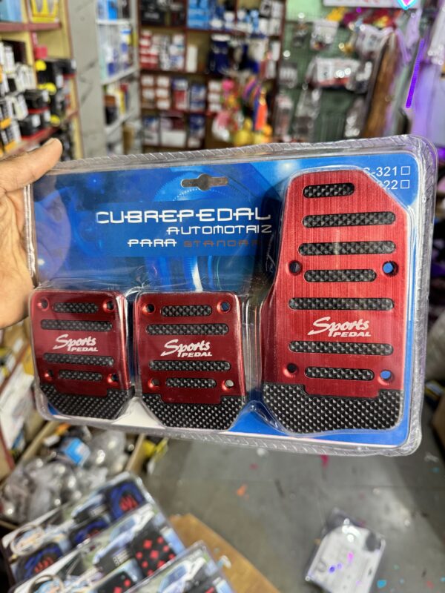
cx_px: 222
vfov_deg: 71.6
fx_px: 411
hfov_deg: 56.8
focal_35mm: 24
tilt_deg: -31.6
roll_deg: -4.8
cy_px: 296
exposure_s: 1/50
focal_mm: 6.76
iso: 250
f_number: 1.78
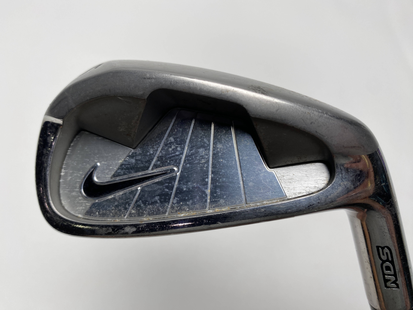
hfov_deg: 69.4
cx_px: 206
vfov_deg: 54.9
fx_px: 298
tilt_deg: -61.0
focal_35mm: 25
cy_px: 155
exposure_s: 1/181
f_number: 1.8
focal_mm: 4.25
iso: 32
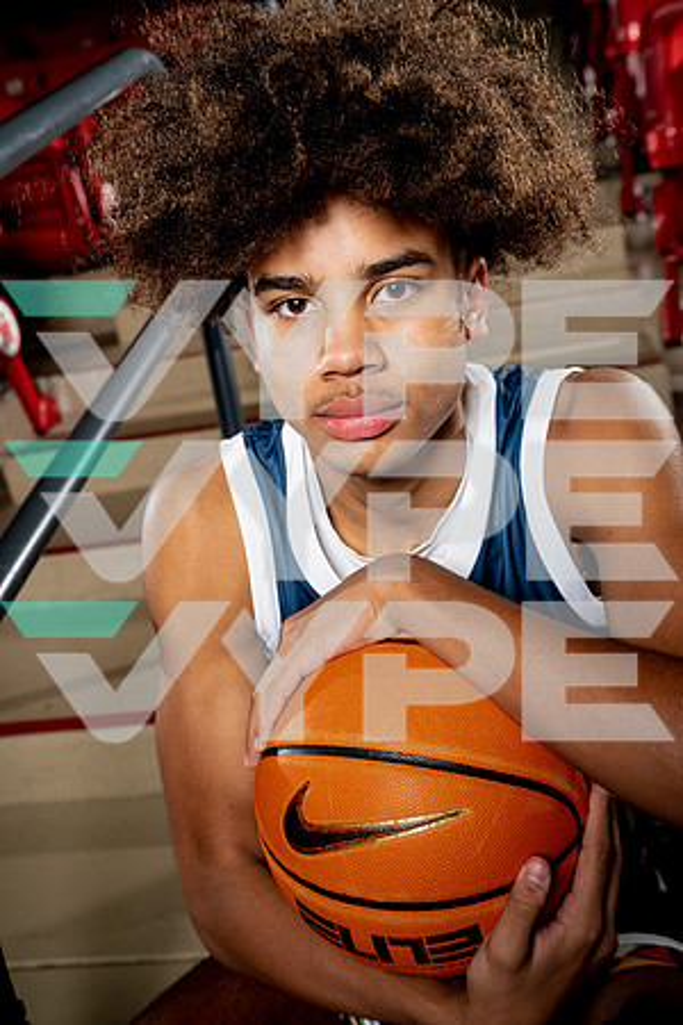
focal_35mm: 37
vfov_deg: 51.9
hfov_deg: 35.9
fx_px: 1053
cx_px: 342
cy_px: 512
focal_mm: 37
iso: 320
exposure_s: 1/250
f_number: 5.6
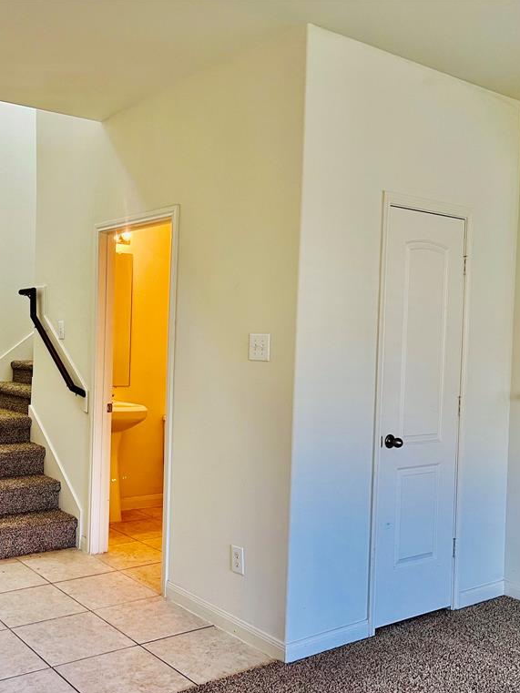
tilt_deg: -1.7
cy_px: 348
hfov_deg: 39.4
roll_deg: -1.3
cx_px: 117
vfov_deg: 52.6
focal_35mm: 35
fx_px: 701
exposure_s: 1/60
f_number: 1.5
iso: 100
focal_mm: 5.7
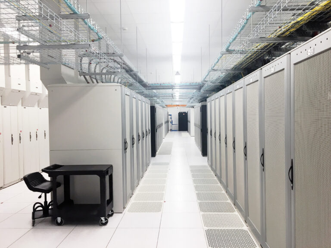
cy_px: 124
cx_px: 166
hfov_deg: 61.7
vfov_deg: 48.2
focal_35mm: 29
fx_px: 277
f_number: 2.2
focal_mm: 4.15
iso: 32
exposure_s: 1/40
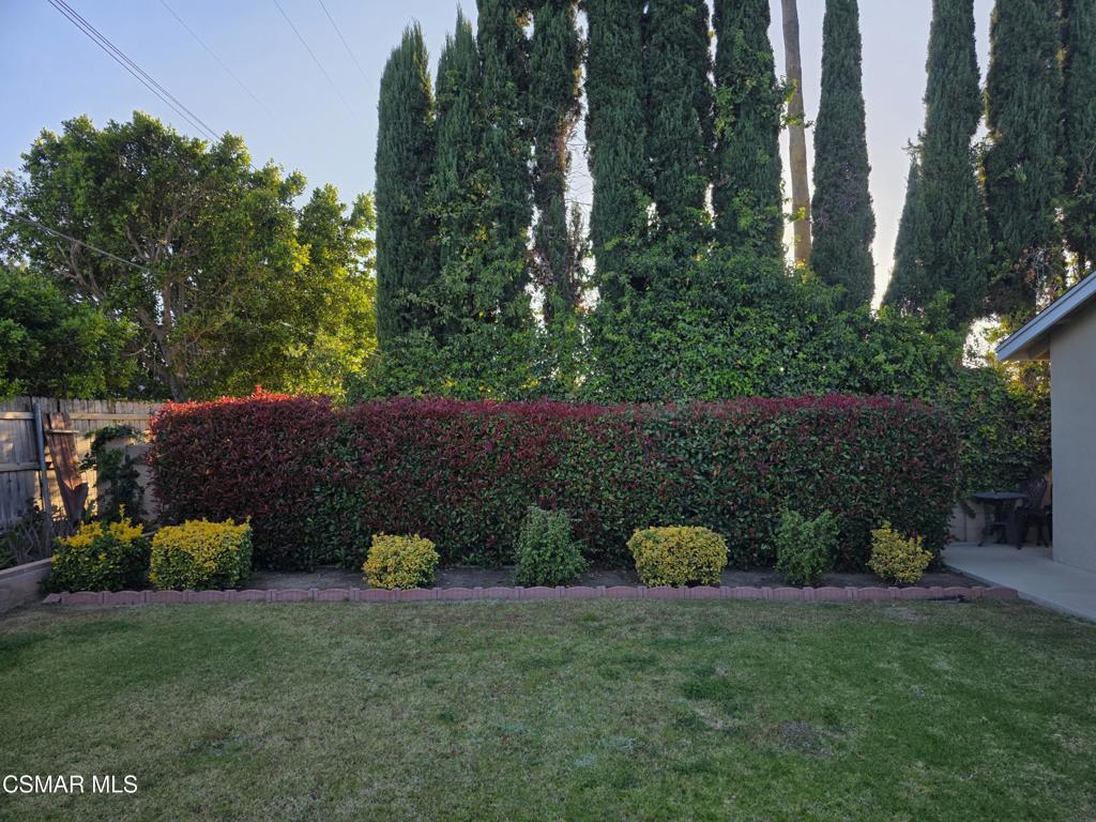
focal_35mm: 23
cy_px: 411
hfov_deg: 73.9
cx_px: 548
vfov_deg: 58.9
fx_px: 728
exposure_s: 1/2016
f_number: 1.7
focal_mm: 6.3
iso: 80
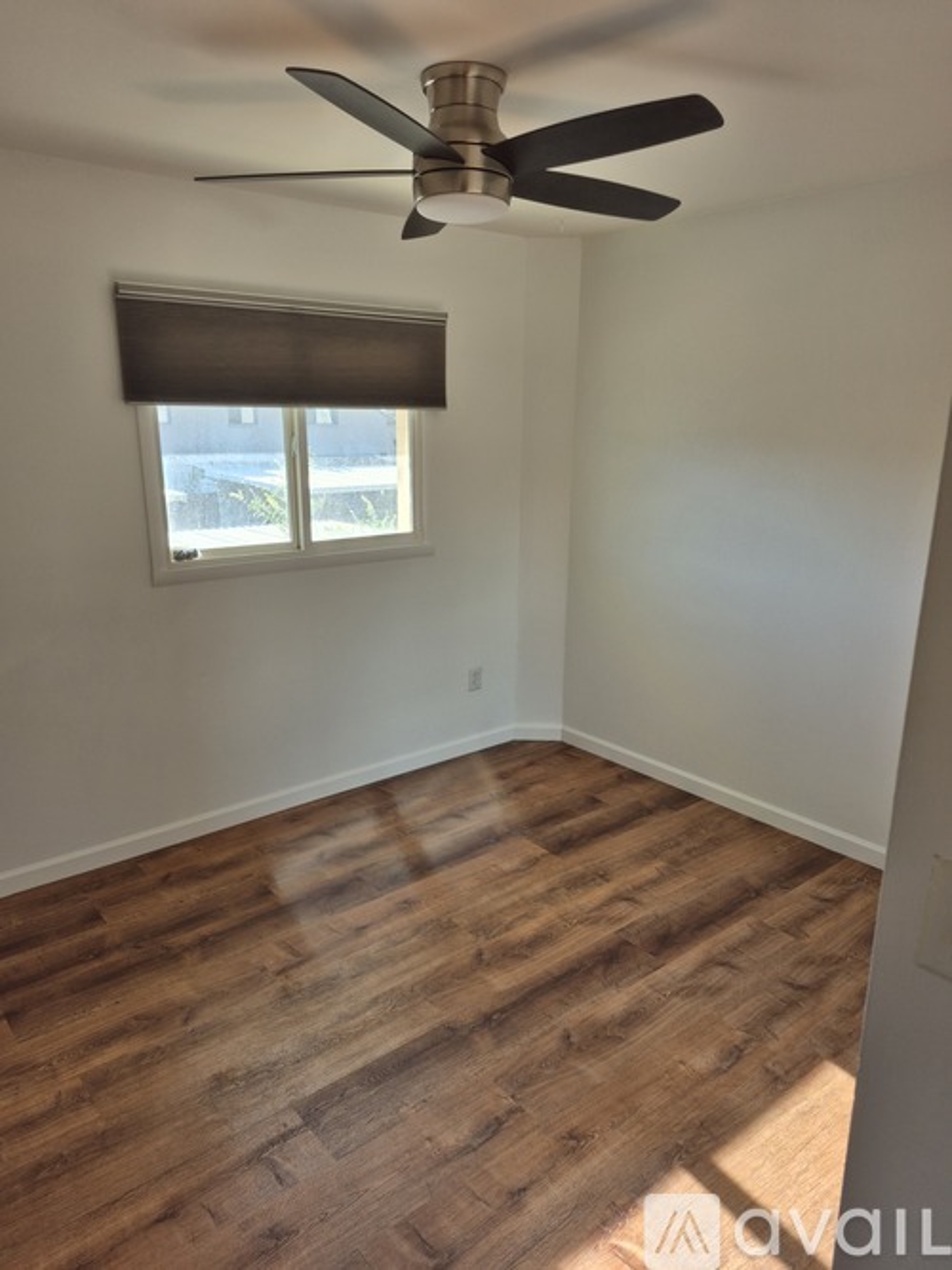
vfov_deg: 73.9
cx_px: 476
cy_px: 635
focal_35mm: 23
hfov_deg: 58.9
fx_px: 844
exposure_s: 1/180
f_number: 1.8
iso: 25
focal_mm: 5.4
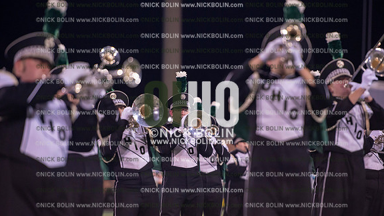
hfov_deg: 10.2
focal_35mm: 211
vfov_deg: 5.8
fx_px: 2148
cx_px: 191
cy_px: 113
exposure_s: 1/1250
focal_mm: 200
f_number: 2.8
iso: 2500
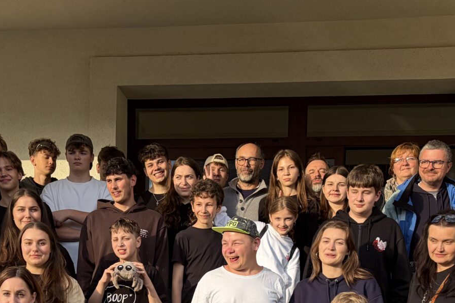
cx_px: 191
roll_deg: -1.3
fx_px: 783
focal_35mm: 62
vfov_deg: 20.8
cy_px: 340
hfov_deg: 32.3
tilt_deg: -2.1
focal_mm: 5.96
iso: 50
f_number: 1.6
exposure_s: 1/388
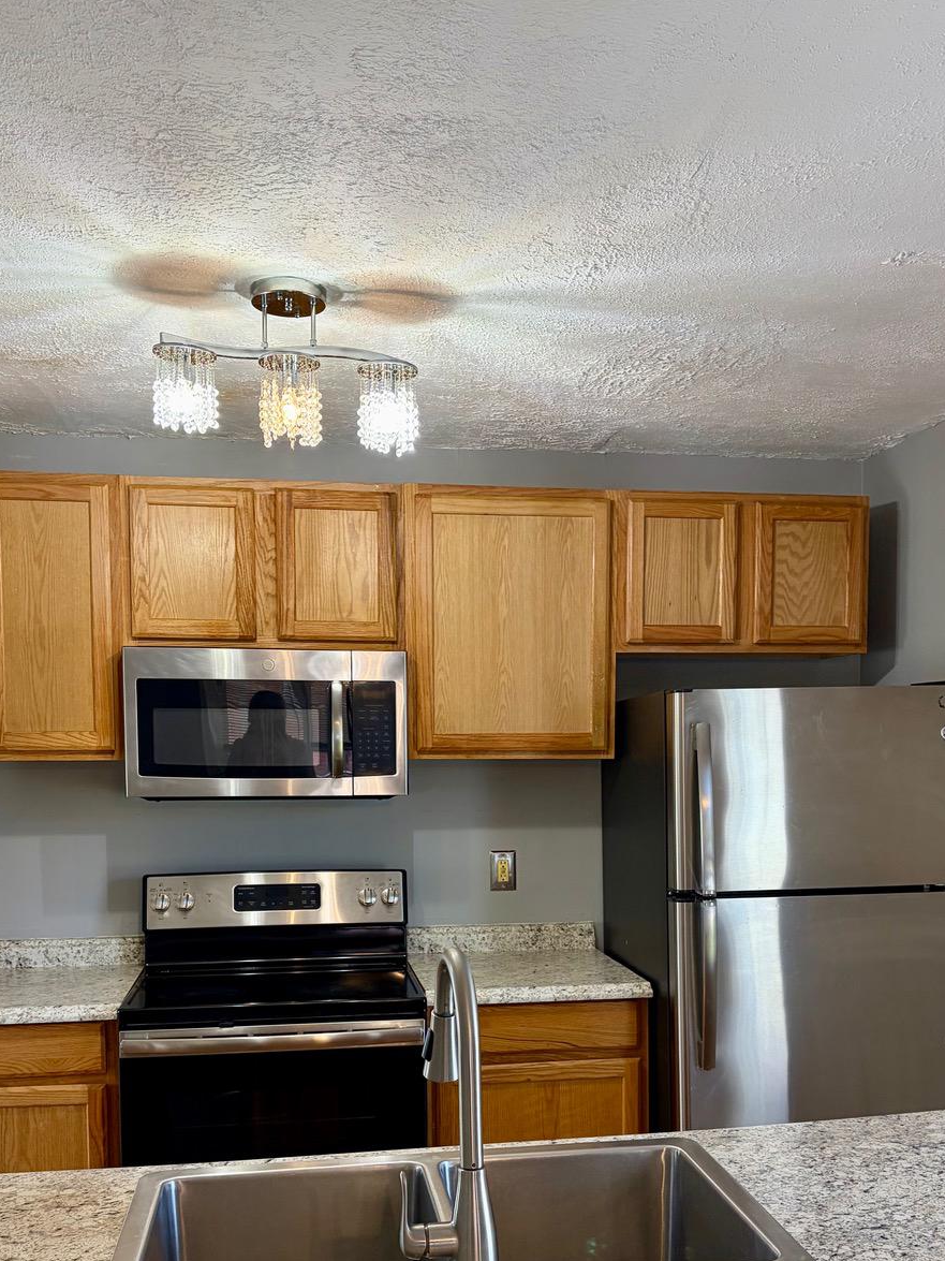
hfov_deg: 41.8
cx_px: 475
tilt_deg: -4.3
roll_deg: +0.1
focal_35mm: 34
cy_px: 818
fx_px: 1238
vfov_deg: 53.1
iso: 100
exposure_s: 1/60
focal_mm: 5.96
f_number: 1.6
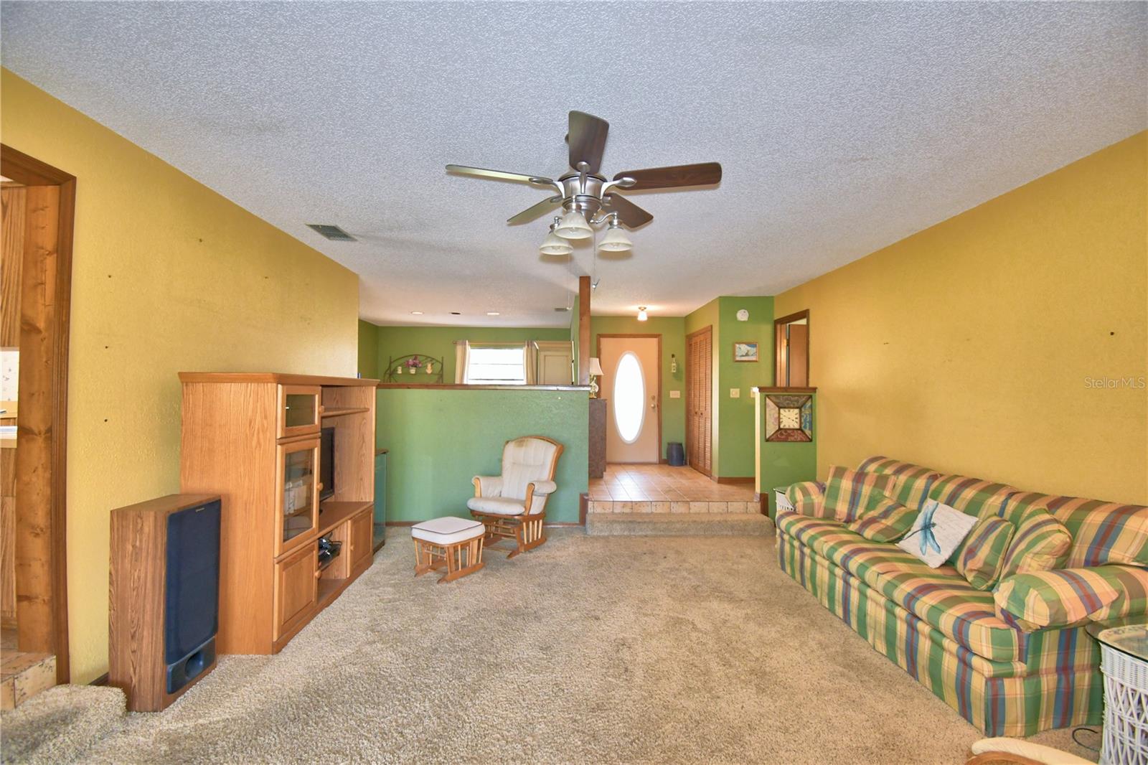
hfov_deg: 100.4
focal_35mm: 15
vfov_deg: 77.3
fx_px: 478
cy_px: 382
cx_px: 574
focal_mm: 10
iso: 800
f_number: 4.5
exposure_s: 1/30
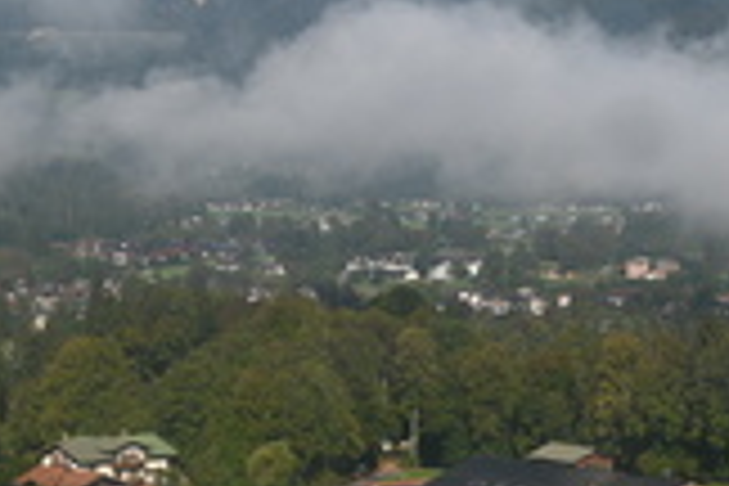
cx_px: 531
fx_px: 2592
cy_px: 40
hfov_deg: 15.9
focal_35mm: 128
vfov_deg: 10.6
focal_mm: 52
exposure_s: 1/250
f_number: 5.6
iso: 100
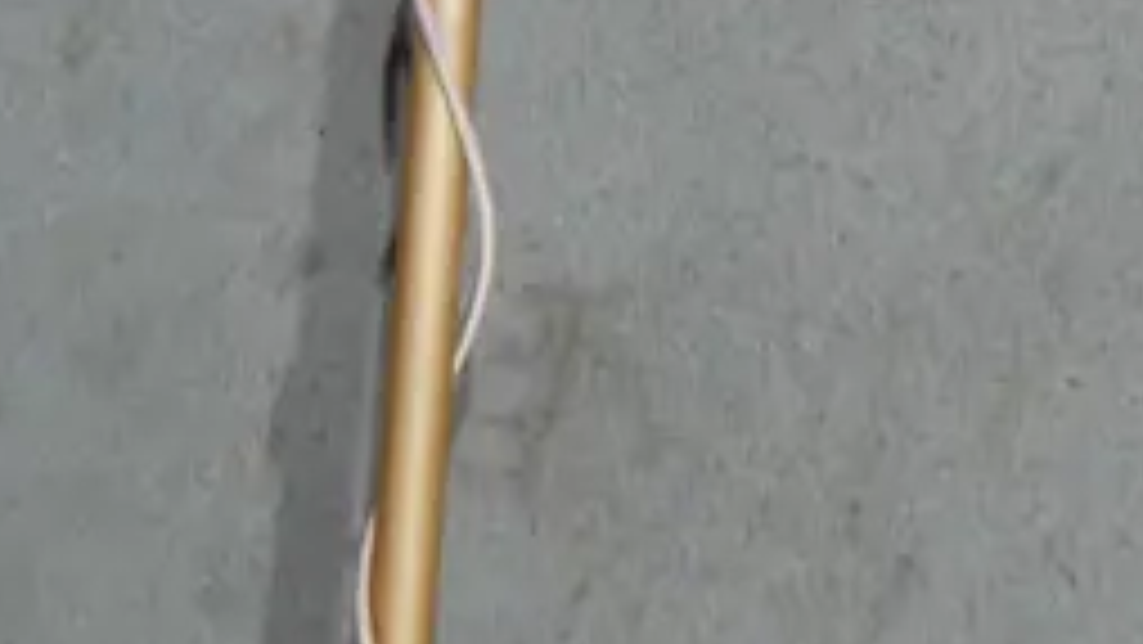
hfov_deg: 17.4
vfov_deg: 9.3
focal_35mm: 123
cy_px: -599
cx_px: 810
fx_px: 3729
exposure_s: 1/60
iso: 500
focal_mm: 14
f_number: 3.5
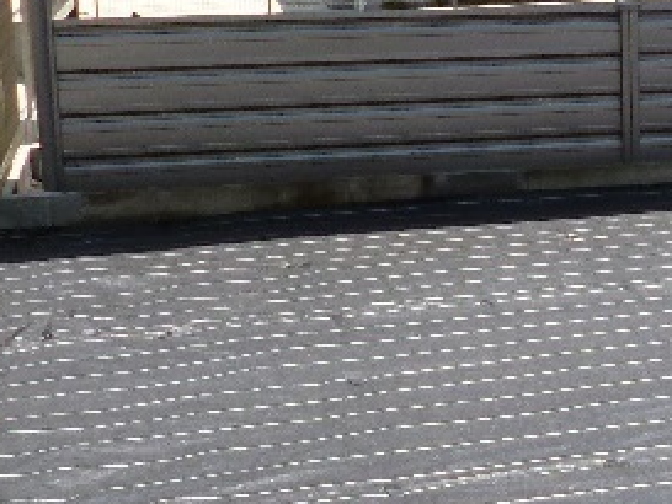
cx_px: 884
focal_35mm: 90
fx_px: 1748
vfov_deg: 16.4
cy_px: 204
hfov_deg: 19.9
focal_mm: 4.3
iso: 100
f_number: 2.5
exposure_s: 1/1000
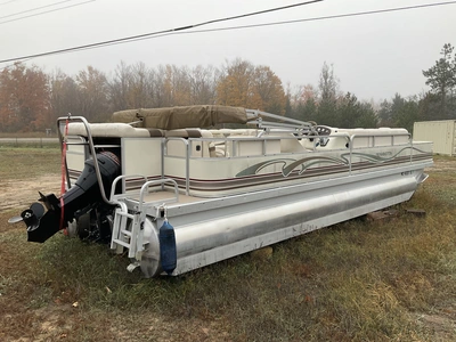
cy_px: 171
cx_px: 228
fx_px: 382
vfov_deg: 48.2
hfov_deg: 61.7
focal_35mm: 29
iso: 20
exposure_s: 1/160
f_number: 1.8
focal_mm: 3
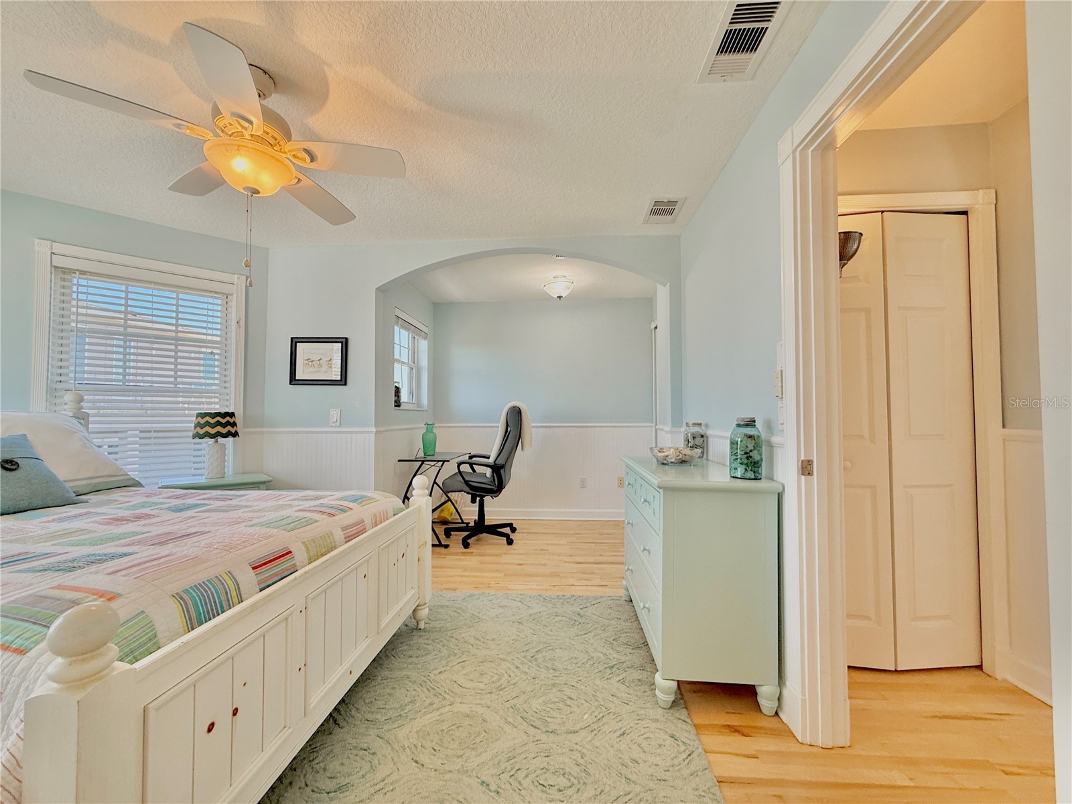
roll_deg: +0.7
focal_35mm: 14
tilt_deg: +3.4
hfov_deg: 102.1
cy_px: 402
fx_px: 434
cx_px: 536
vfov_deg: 85.7
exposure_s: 1/120
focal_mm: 2.22
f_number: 2.2
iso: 125
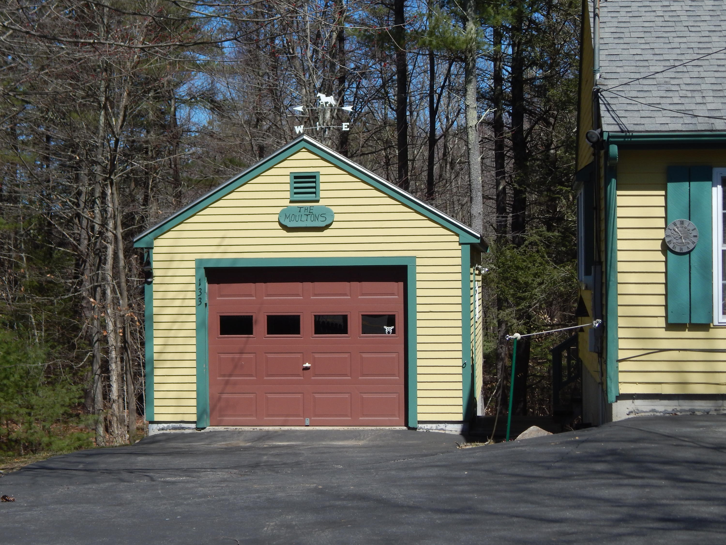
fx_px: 1594
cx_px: 363
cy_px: 272
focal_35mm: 76
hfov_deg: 25.7
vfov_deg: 19.4
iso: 125
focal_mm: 13.5
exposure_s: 1/1250
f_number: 4.2
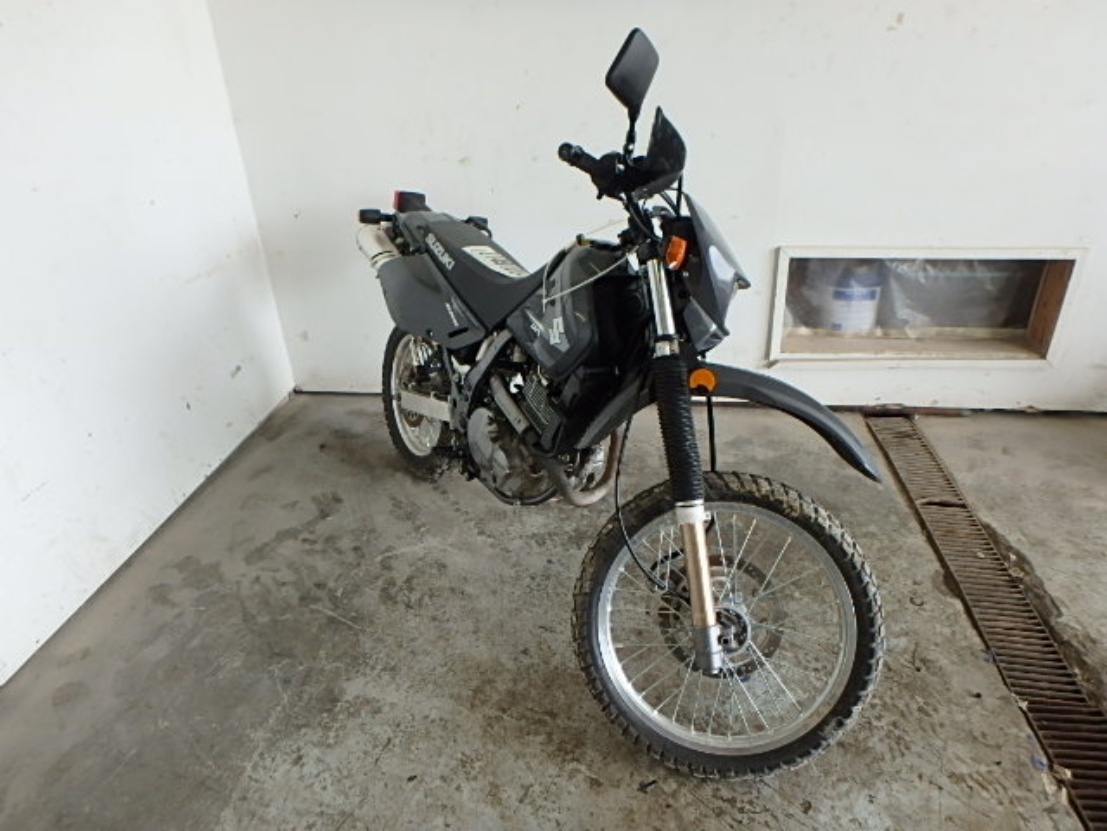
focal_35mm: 21
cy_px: 416
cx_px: 554
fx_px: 672
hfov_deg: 79.0
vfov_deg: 63.4
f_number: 3.5
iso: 125
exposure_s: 1/60
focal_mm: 3.7
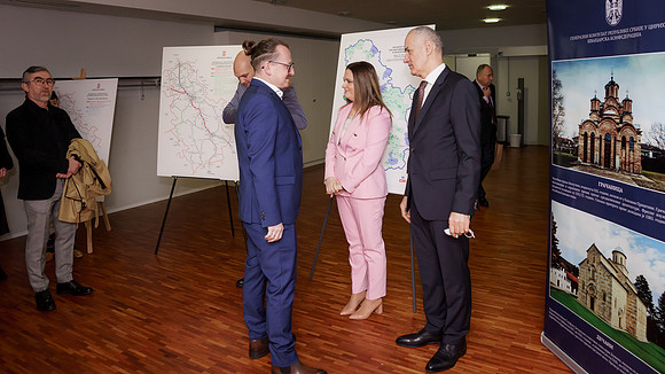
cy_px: 134
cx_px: 346
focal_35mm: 27
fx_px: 481
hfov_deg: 69.3
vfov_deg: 42.1
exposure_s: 1/250
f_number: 4
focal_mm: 24
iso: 2500
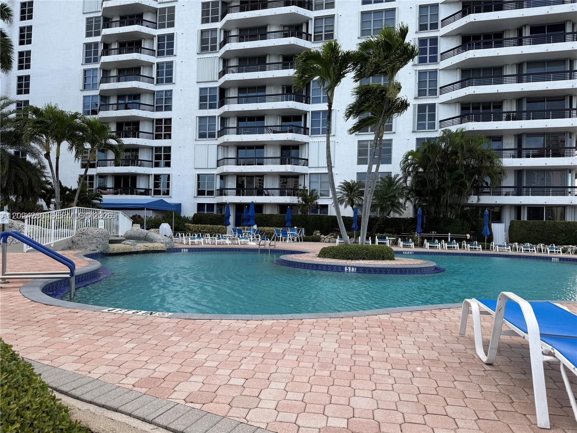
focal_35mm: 24
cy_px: 216
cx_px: 288
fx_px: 400
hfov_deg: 71.6
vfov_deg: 56.8
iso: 80
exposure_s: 1/747
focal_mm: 6.76
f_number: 1.78
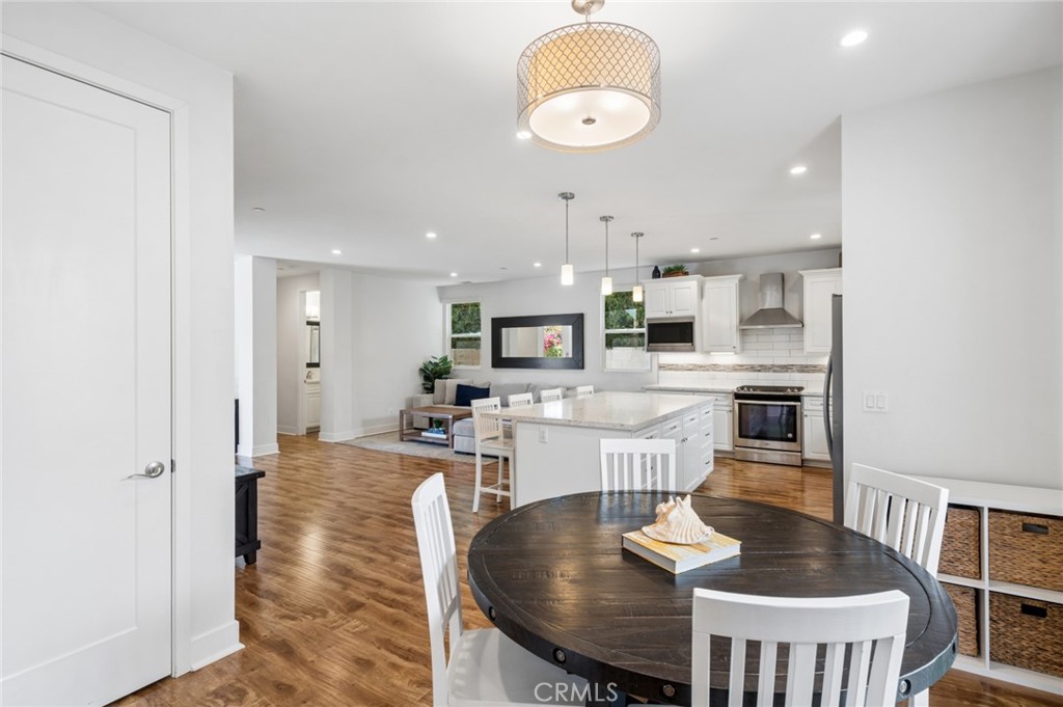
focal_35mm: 16
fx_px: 472
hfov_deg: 96.8
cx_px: 532
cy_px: 354
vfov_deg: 73.7
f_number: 10
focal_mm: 16
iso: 200
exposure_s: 1/8
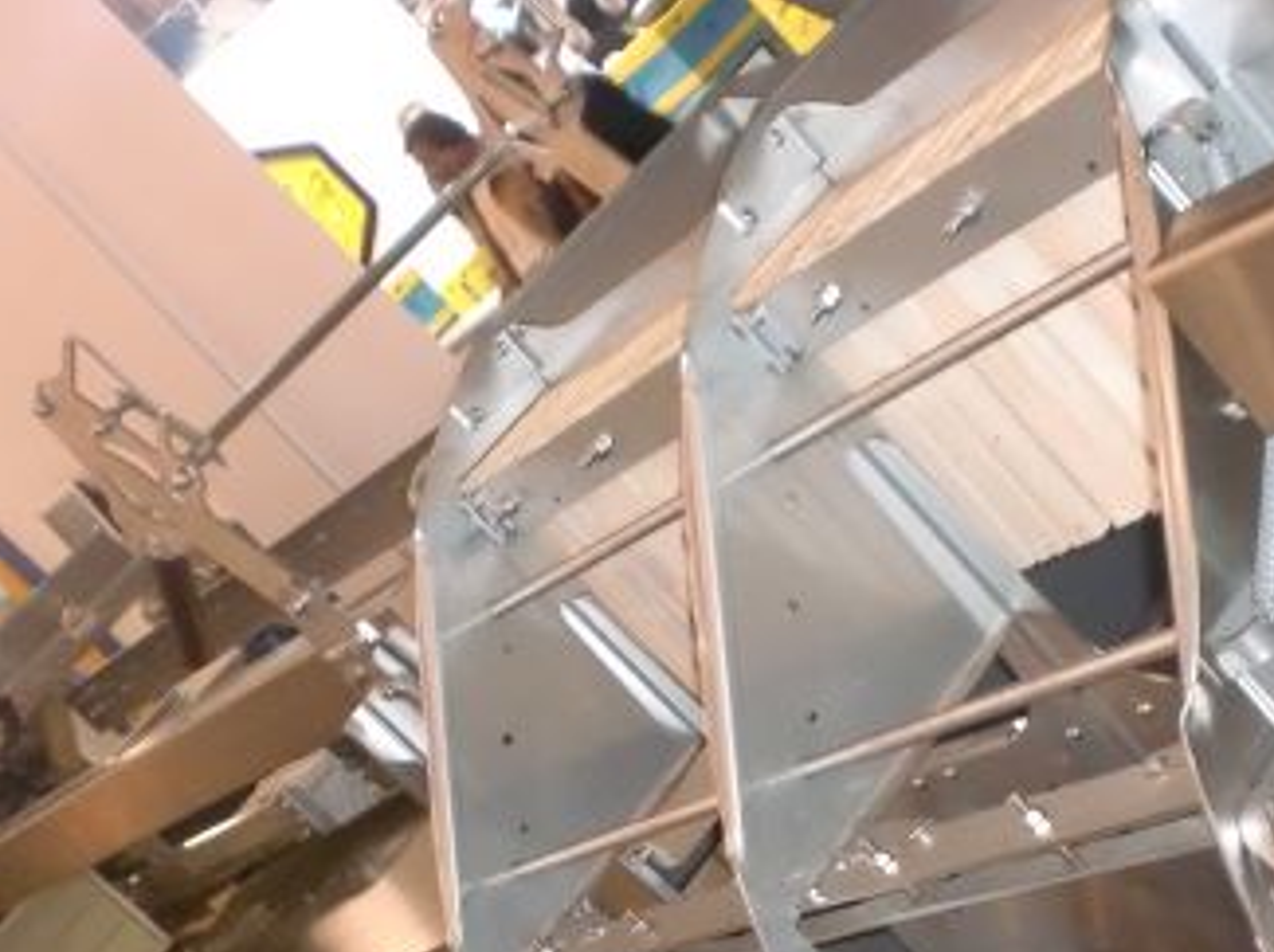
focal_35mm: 69
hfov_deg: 27.8
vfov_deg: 20.6
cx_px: 937
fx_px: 2537
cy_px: 936
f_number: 3.1
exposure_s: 1/60
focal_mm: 6.3
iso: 400
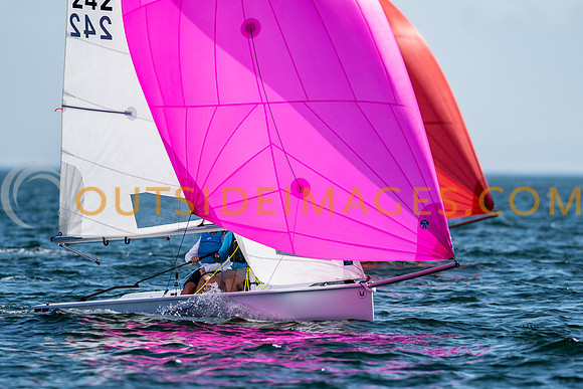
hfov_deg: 4.2
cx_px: 292
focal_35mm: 489
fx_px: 7921
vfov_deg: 2.8
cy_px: 194
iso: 200
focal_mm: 300
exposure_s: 1/4000
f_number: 5
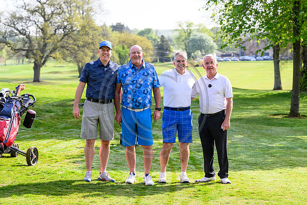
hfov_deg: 21.0
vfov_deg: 14.1
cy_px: 102
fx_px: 827
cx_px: 154
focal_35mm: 97
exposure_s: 1/800
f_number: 5.6
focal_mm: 97
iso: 500
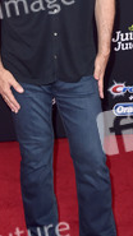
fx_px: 684
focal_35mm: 109
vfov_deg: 19.5
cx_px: 47
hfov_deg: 11.1
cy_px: 61
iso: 500
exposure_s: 1/200
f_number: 7.1
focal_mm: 48
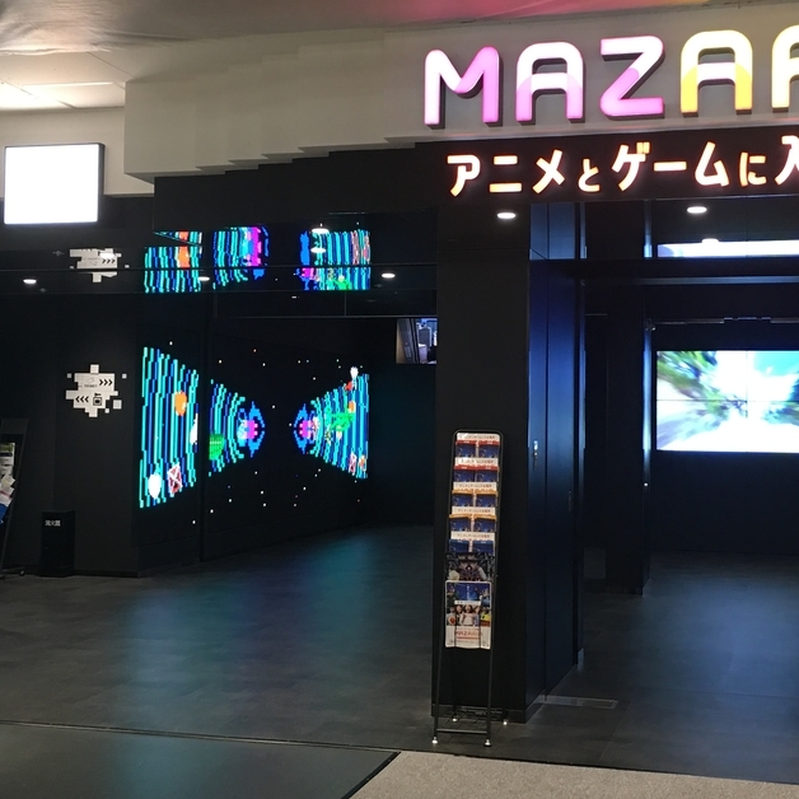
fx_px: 1280
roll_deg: -2.2
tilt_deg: +4.9
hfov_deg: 34.6
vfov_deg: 34.7
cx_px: 453
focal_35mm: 49
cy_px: 370
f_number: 2.2
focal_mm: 4.15
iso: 50
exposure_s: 1/15
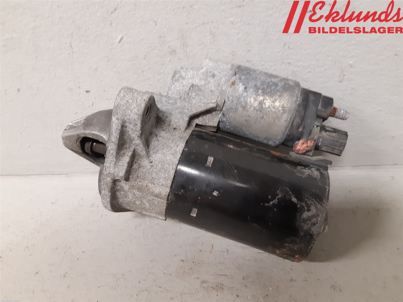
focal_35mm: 26
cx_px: 202
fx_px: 303
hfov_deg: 67.3
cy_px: 151
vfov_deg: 53.1
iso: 200
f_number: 1.7
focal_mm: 3.93
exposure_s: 1/33
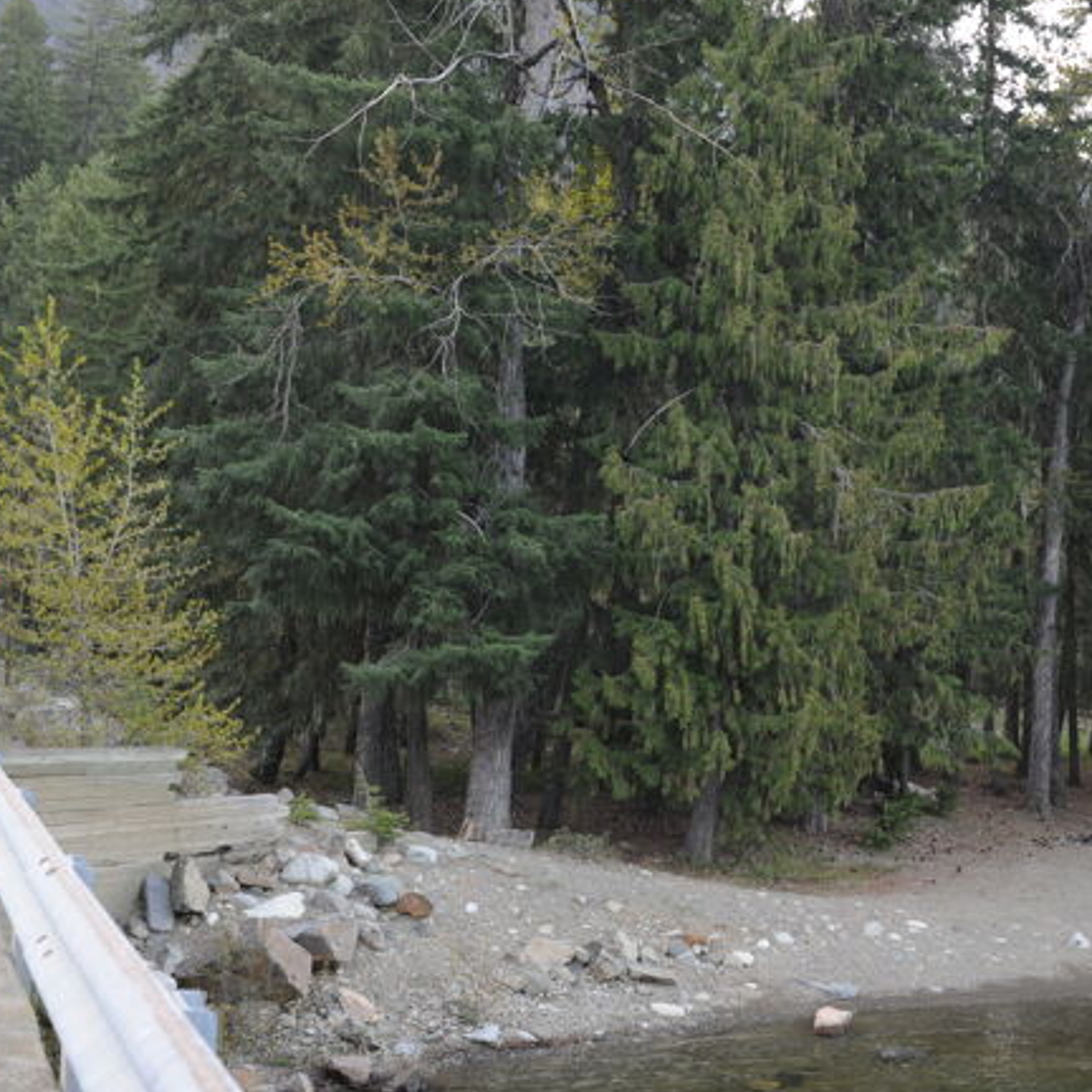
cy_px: 634
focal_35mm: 55
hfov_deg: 30.7
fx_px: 1963
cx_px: 774
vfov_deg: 31.0
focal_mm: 35
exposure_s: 1/50
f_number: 5
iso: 200
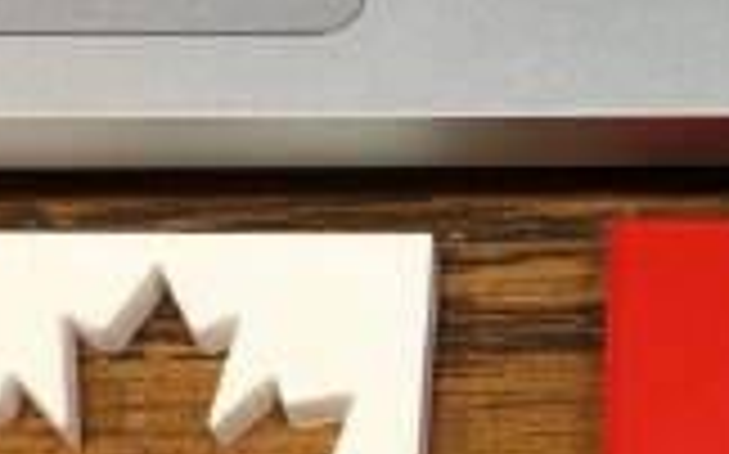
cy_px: 382
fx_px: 2005
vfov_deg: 12.9
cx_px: 767
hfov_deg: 19.8
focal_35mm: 101
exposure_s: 1/15
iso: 40
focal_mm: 4.15
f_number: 2.2
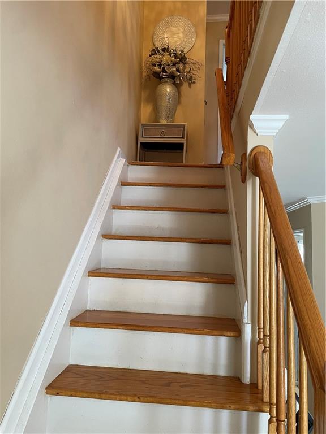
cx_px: 163
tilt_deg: +6.2
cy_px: 217
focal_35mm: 26
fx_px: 326
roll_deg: -0.9
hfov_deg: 53.1
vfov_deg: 67.3
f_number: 1.6
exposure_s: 1/60
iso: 125
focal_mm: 4.2
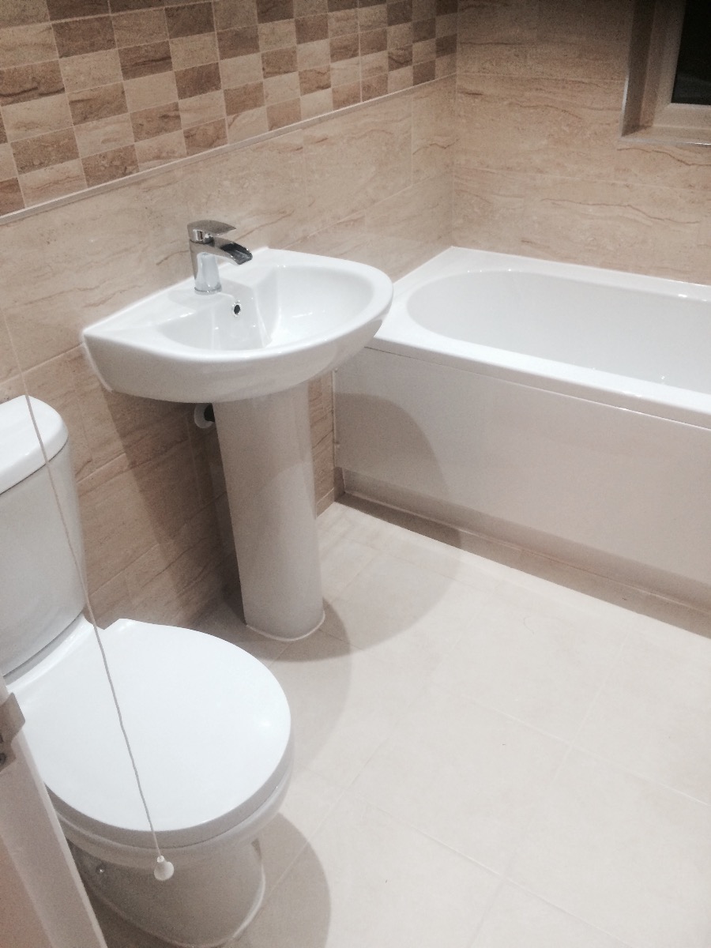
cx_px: 356
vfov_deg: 61.7
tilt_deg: -34.5
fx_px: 794
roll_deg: +3.2
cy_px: 474
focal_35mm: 29
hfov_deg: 48.2
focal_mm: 4.15
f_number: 2.2
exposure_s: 1/30
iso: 50
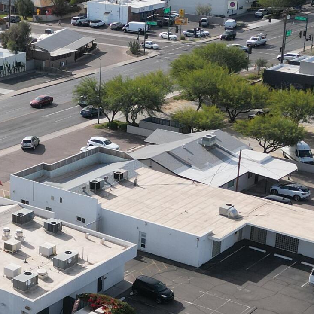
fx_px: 893
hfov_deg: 19.6
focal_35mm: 87
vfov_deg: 19.9
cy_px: 179
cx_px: 28
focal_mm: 6.72
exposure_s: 1/4000
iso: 150
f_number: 1.7
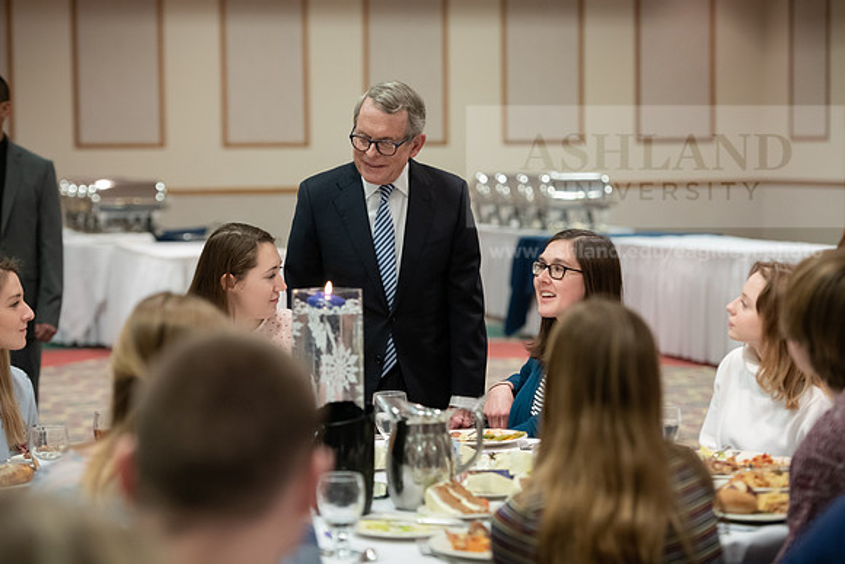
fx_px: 2395
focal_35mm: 102
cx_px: 422
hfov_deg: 20.0
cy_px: 282
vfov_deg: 13.4
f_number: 3.5
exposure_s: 1/200
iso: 3200
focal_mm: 102
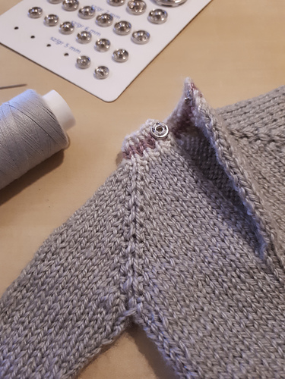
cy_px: 190
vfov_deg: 65.3
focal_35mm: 27
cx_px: 142
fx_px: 296
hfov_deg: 51.4
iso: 160
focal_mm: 3.6
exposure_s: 1/30
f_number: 1.9
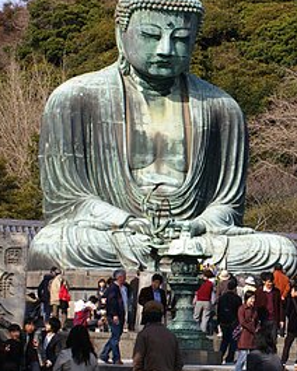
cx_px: 286
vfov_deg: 14.2
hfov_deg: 11.3
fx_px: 1494
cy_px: 200
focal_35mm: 136
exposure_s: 1/250
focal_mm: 50
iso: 200
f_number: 8
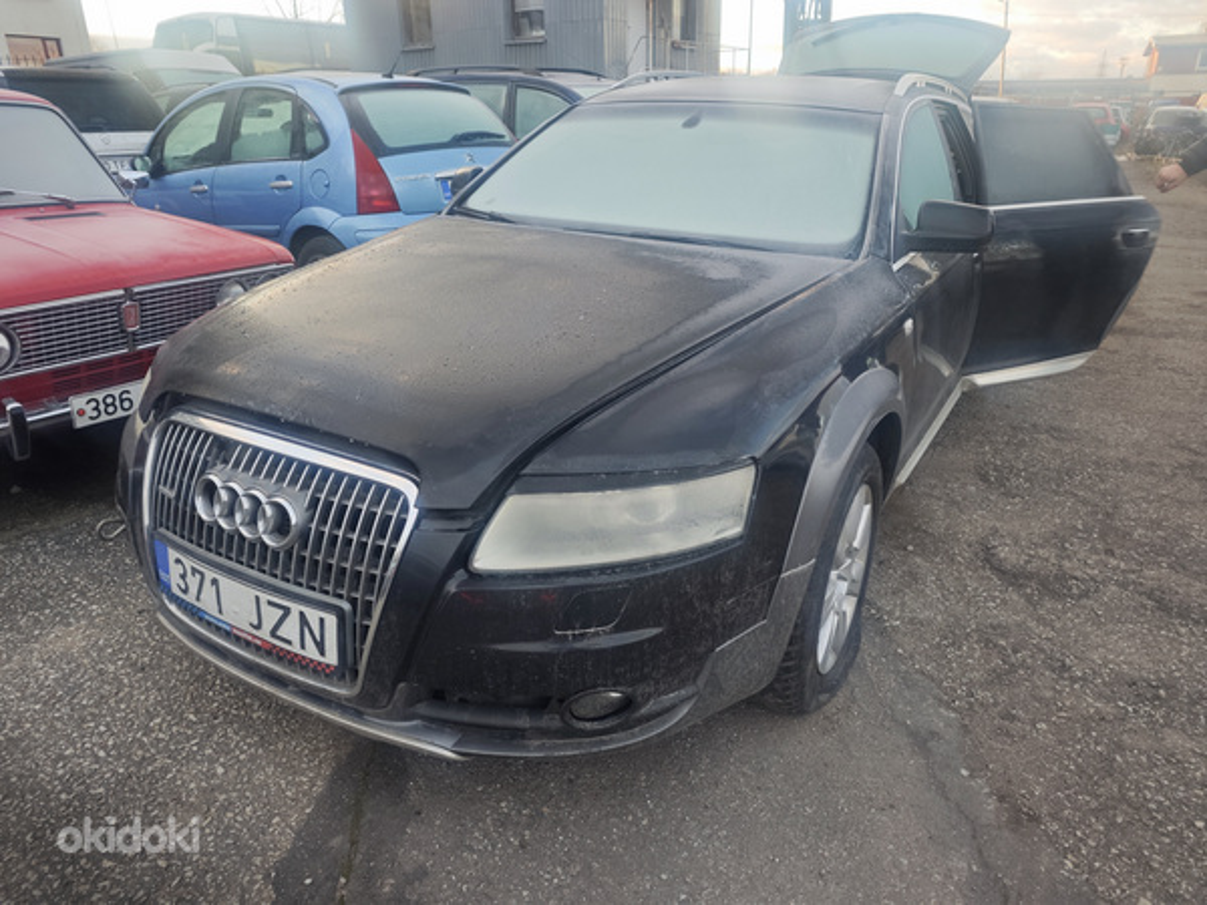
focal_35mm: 23
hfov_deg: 73.9
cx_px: 604
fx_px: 802
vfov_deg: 58.9
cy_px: 452
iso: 50
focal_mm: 6.55
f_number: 1.6
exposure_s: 1/112
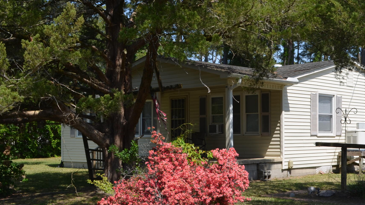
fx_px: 581
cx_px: 265
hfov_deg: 34.3
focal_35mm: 60
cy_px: 132
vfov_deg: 20.0
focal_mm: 22
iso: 100
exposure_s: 1/200
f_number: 9
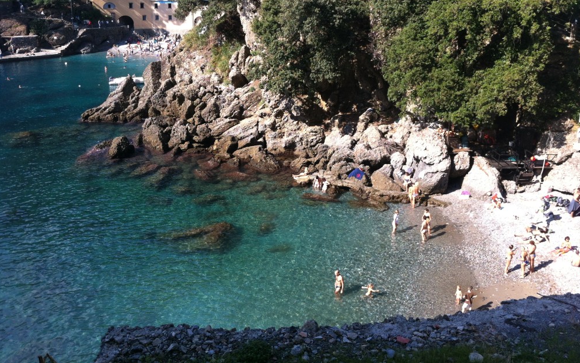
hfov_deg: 51.5
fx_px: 601
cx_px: 294
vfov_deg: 33.5
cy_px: 145
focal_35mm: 38
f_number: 2.8
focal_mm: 3.85
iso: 80
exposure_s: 1/471
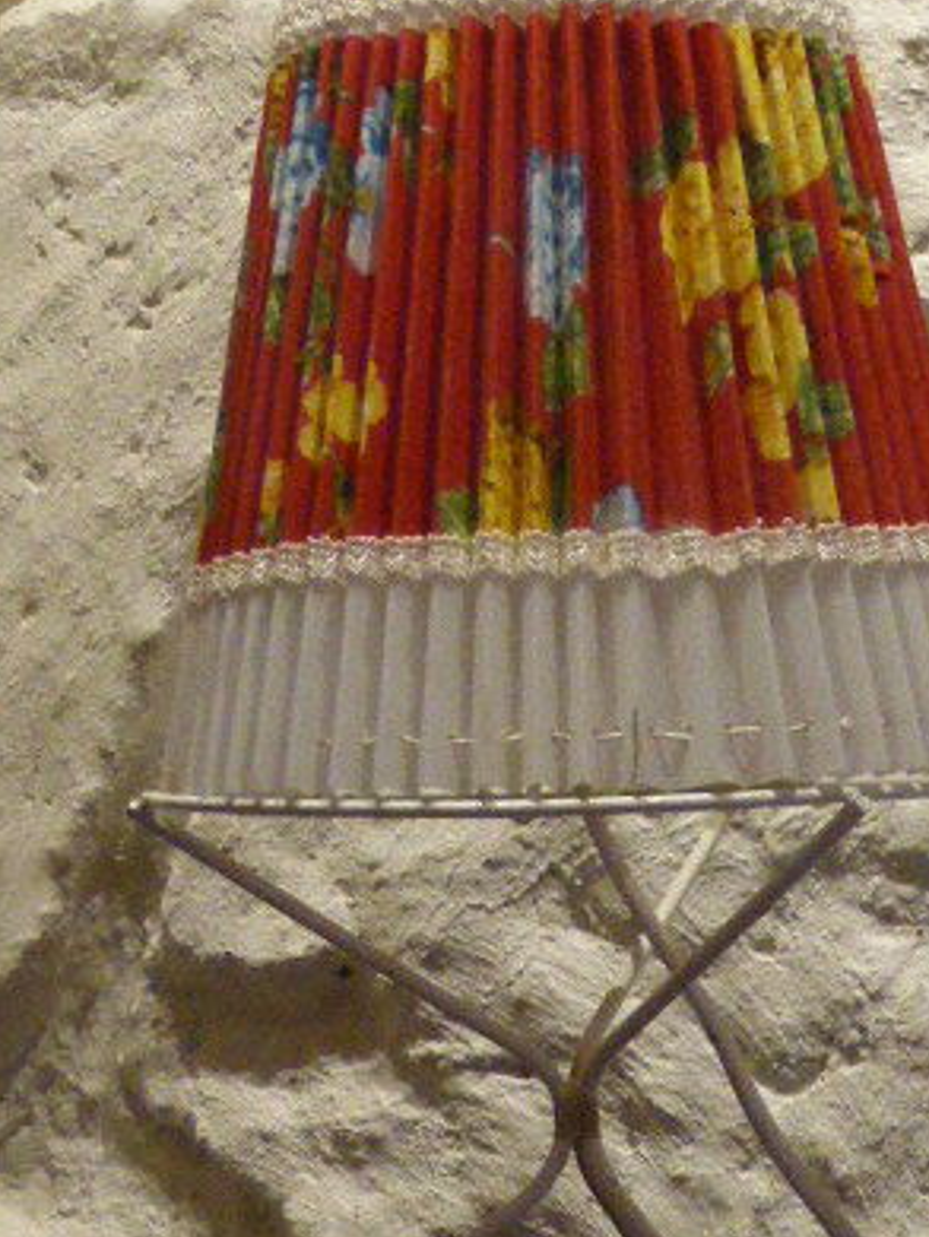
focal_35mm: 100
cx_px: 704
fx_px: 3574
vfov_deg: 19.6
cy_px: 663
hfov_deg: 14.7
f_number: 4.7
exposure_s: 1/60
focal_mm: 10.3
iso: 1600
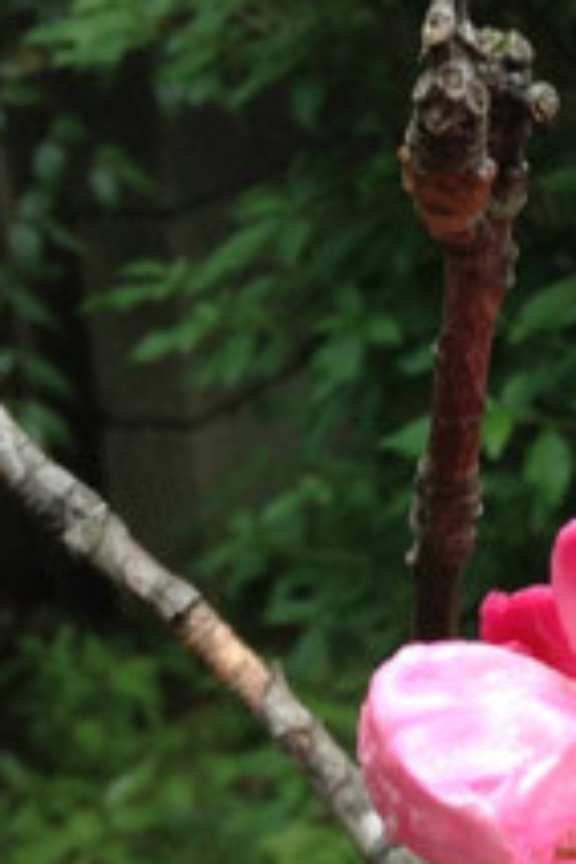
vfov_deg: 17.9
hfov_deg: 11.8
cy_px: 355
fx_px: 2736
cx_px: 635
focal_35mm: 114
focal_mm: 3.3
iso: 40
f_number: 2.4
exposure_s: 1/50
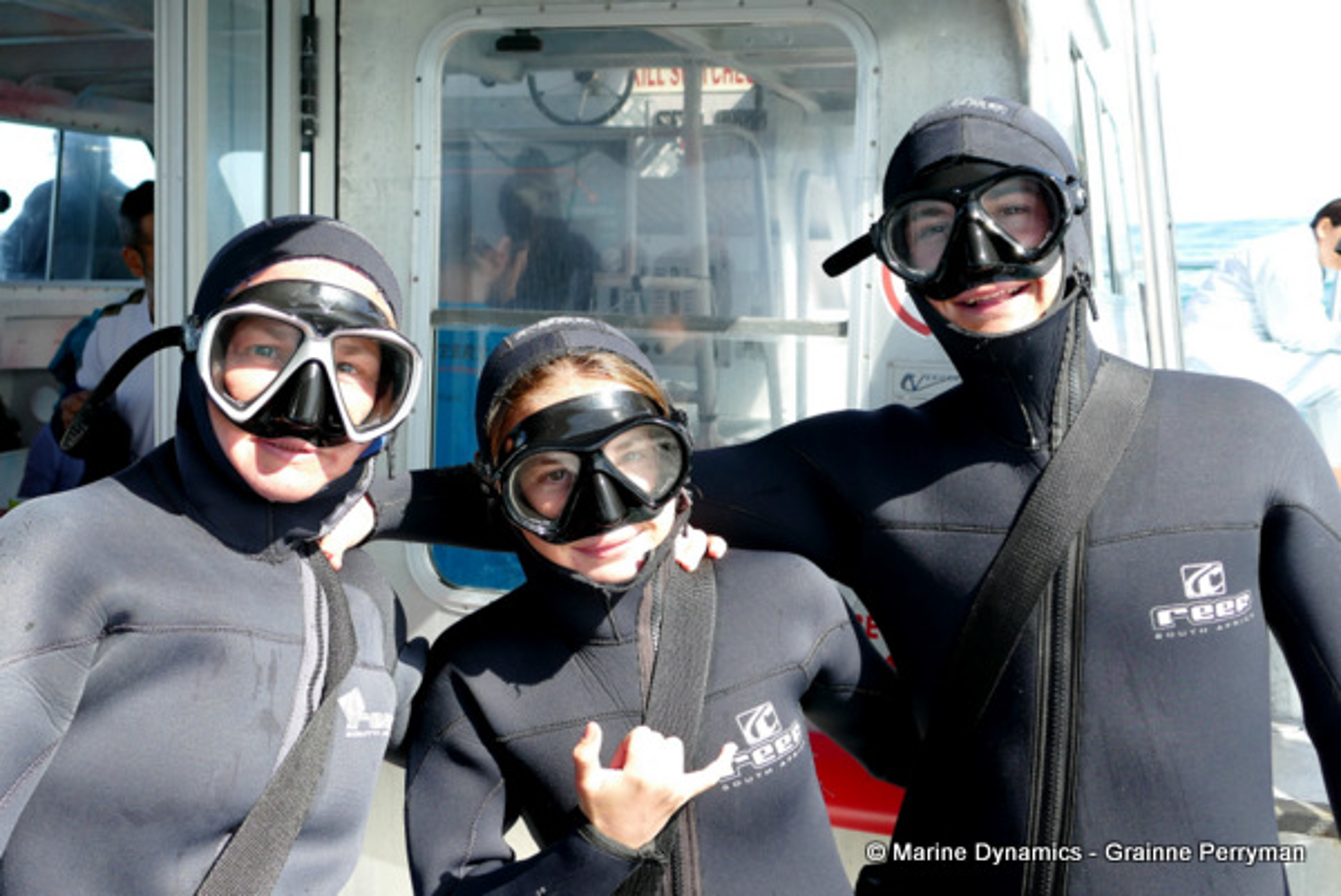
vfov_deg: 37.9
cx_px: 670
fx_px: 1305
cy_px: 448
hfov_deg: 54.4
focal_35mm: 35
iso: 125
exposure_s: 1/500
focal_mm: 12.64
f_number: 3.1
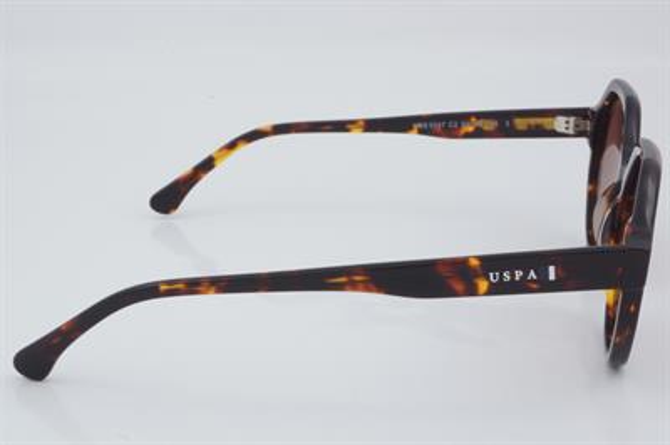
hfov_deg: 27.0
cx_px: 335
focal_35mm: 75
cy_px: 222
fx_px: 1395
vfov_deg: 18.2
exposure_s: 1/3
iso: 100
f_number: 32
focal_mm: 50
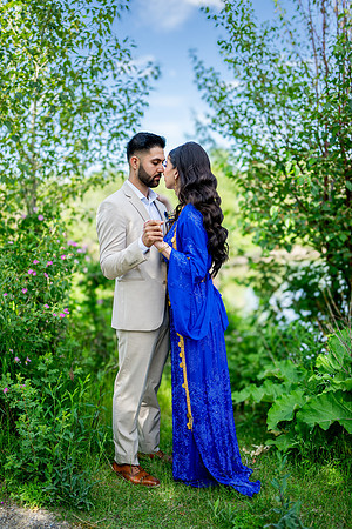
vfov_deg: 54.4
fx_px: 513
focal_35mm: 35
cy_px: 264
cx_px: 176
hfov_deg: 37.9
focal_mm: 35
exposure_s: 1/3200
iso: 125
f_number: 1.2
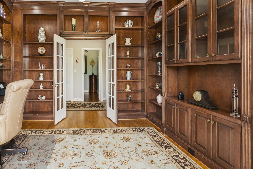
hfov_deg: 84.5
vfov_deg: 64.2
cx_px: 89
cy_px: 71
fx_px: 134
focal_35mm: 19
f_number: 8
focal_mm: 14
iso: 400
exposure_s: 1/10
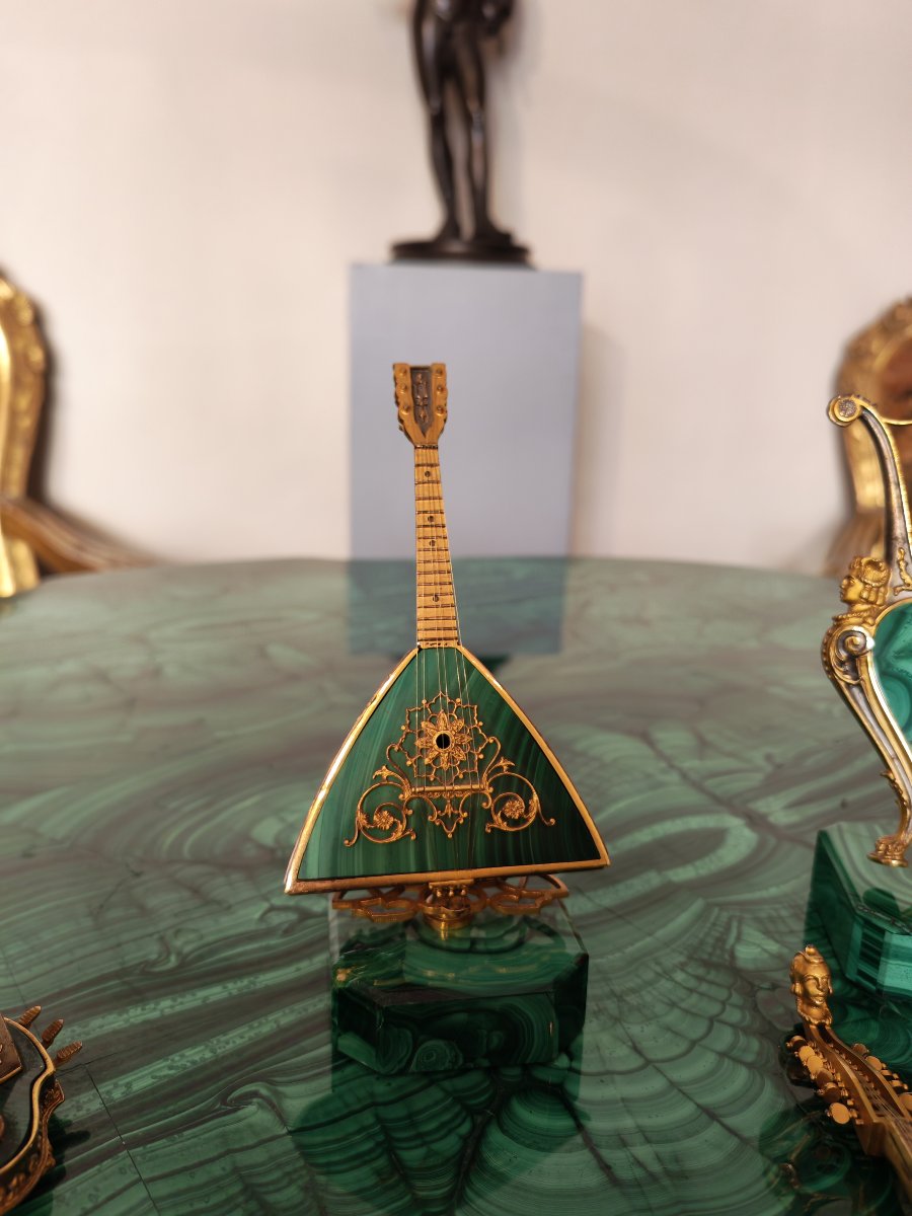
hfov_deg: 51.4
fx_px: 948
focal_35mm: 27
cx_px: 456
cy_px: 608
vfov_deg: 65.3
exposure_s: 1/100
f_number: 1.9
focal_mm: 6.12
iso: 800
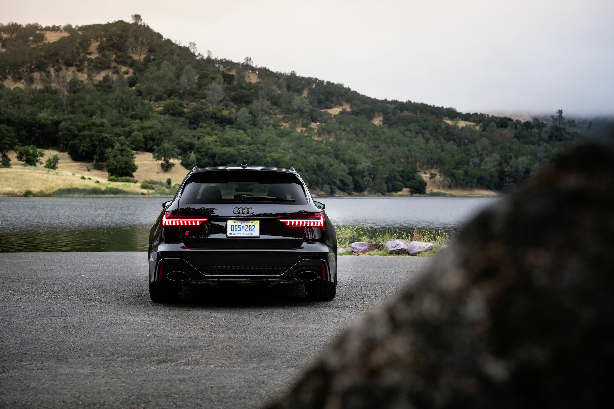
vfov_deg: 27.0
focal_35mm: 50
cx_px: 307
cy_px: 204
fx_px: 853
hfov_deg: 39.6
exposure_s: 1/40
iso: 800
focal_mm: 50
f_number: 3.2
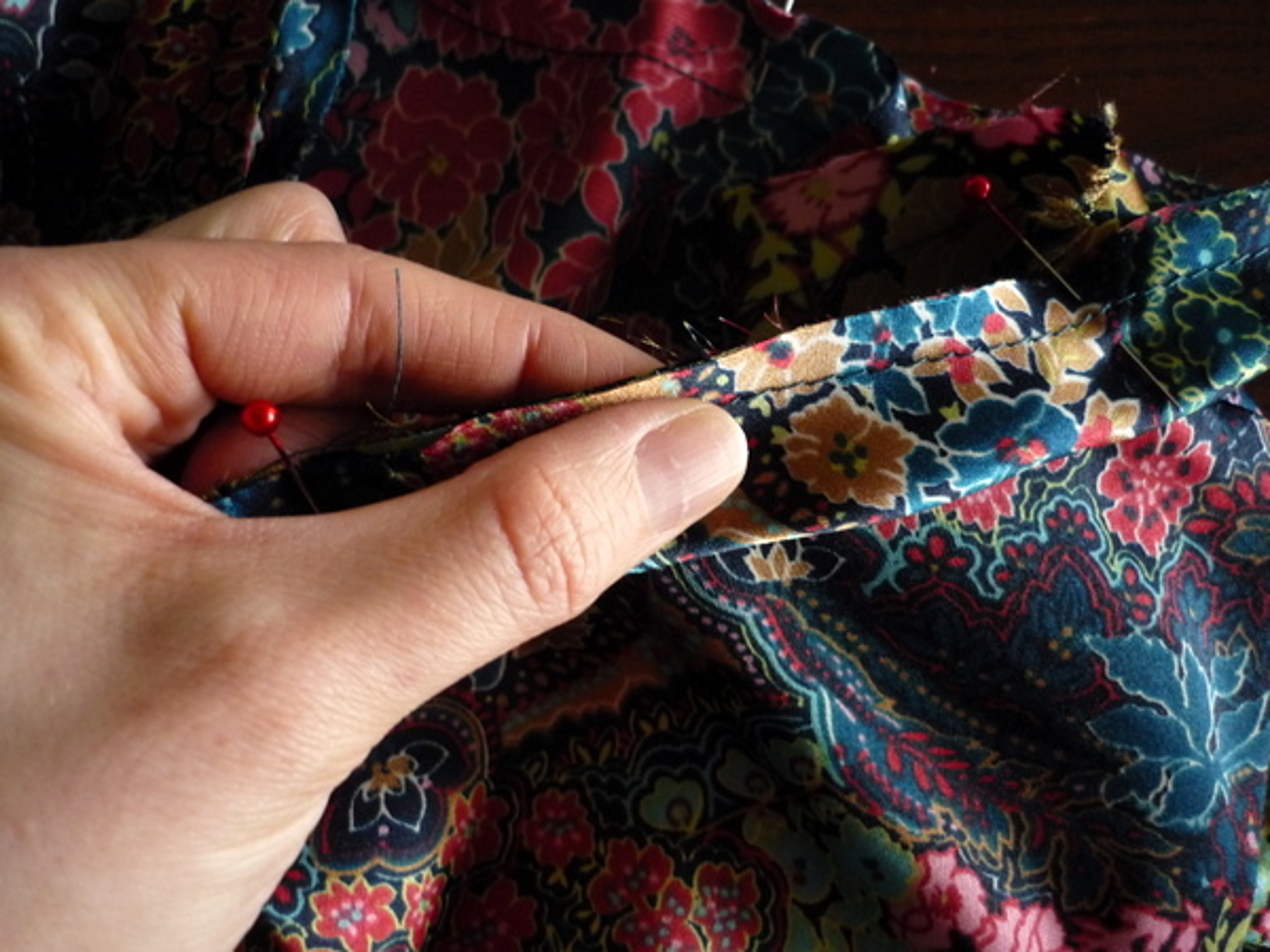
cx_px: 635
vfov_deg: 42.9
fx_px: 1211
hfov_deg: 55.4
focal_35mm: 33
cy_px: 476
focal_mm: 5.5
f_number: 2.8
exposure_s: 1/30
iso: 320
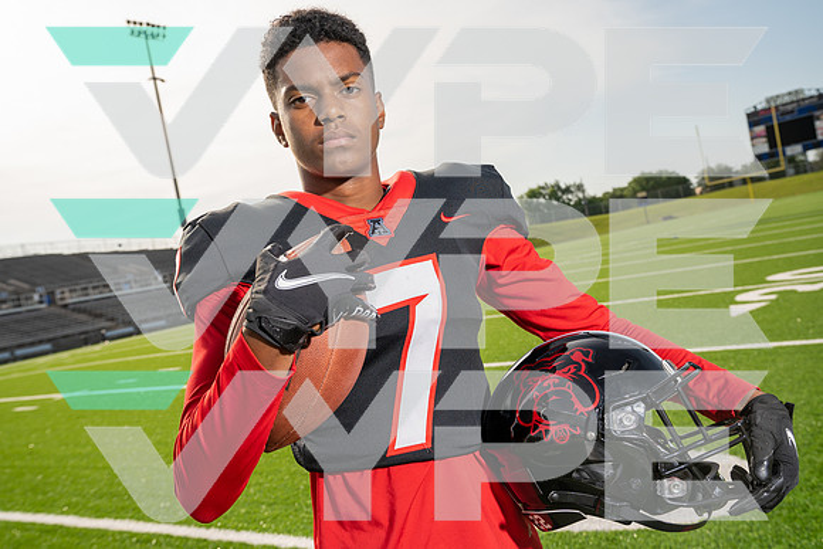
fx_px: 777
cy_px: 274
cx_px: 412
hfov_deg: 55.8
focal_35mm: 34
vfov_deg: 38.9
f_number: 6.3
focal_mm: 34
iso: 100
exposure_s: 1/250
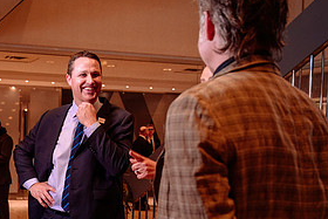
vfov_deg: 22.3
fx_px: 547
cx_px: 34
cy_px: 183
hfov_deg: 31.8
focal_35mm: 60
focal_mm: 29
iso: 800
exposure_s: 1/125
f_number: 3.5
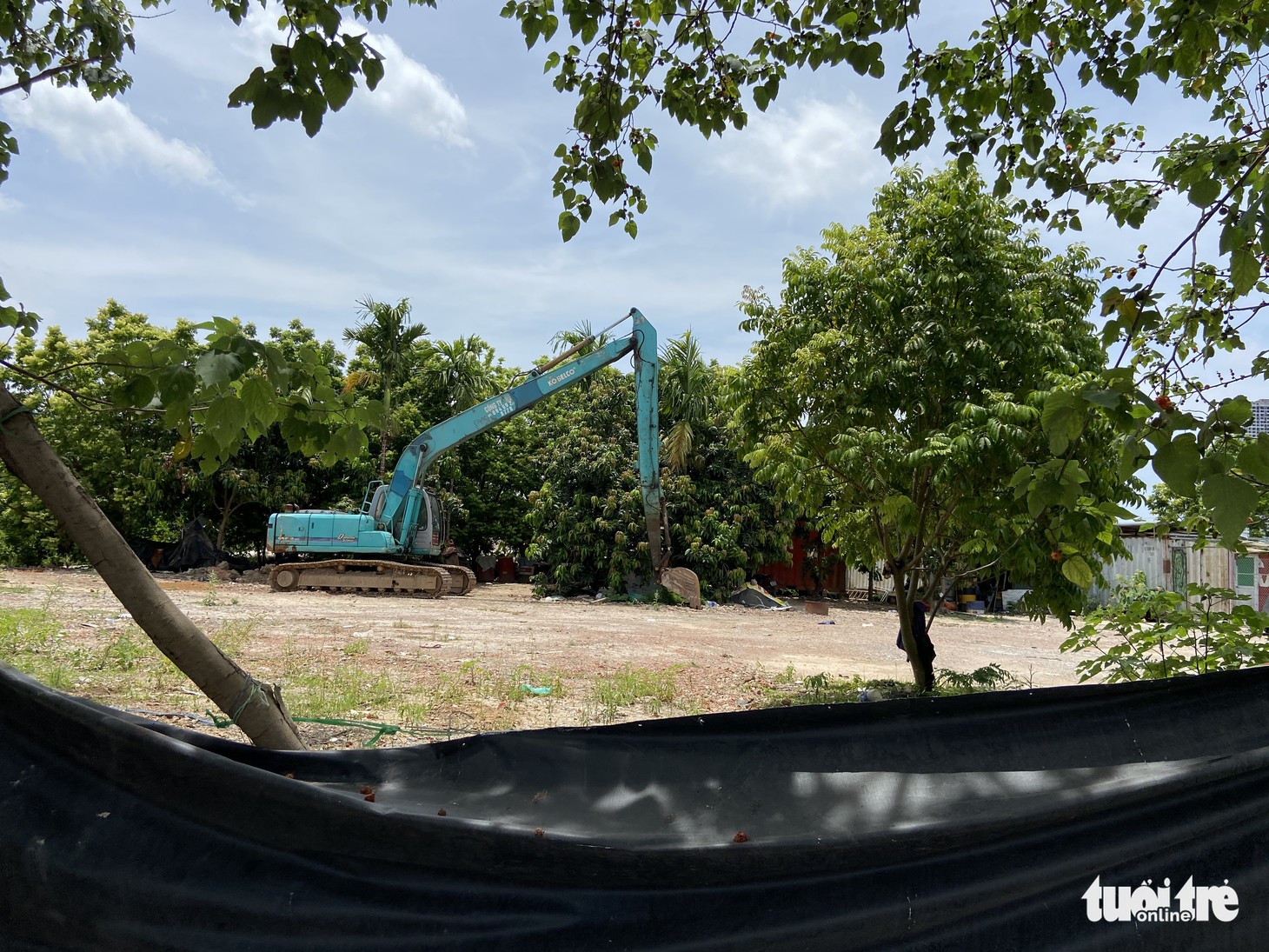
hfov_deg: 67.3
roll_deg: -3.0
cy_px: 476
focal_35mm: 26
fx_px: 953
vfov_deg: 53.1
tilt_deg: +4.8
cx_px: 634
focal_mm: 4.25
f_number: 1.8
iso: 32
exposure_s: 1/3509
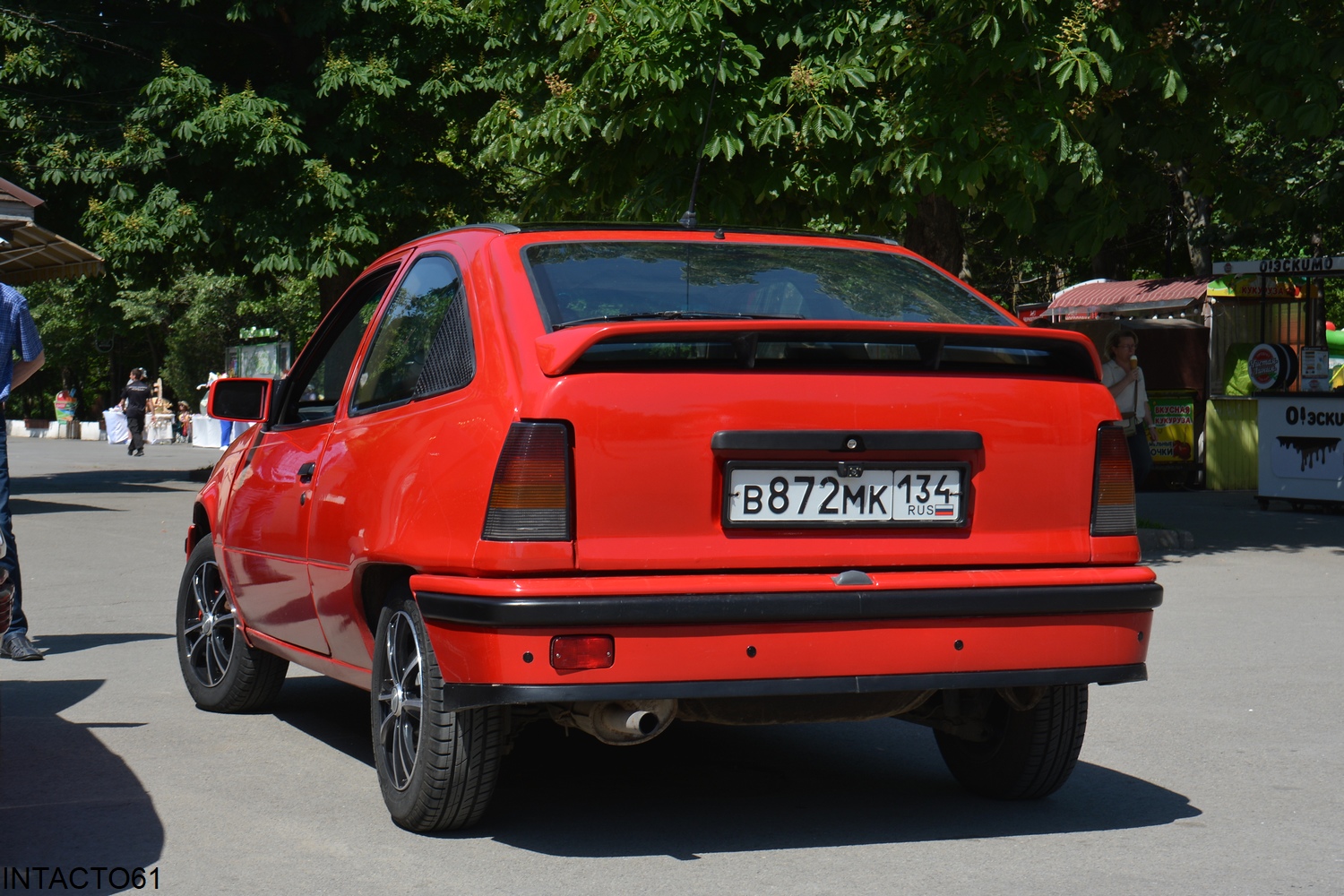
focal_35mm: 57
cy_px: 448
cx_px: 672
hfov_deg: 35.1
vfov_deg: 23.8
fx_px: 2128
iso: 125
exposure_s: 1/250
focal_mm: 38
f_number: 8
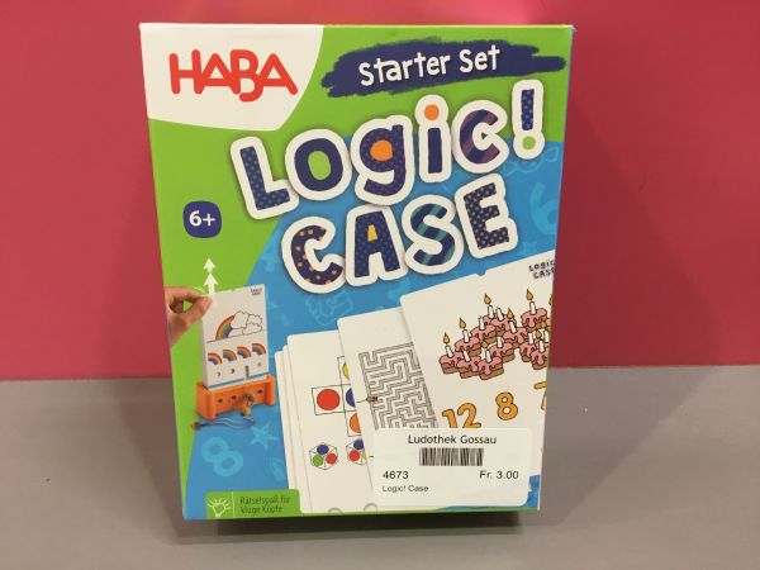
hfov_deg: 58.4
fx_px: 681
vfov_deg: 45.4
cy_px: 285
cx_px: 380
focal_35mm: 31
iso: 100
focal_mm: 3.3
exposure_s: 1/33
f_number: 2.4
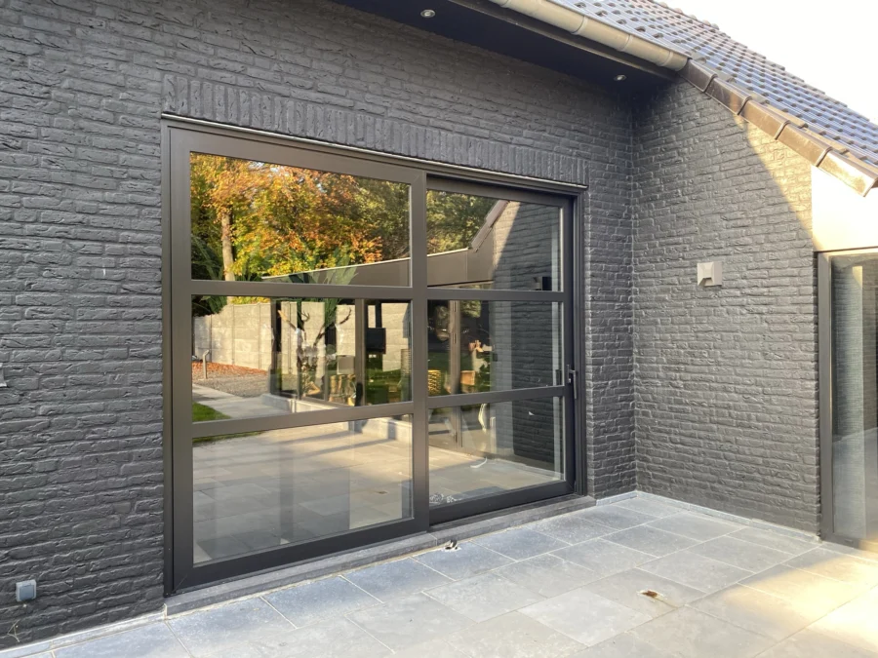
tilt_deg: +0.0
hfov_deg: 67.3
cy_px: 329
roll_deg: +0.8
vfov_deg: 53.1
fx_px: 659
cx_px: 439
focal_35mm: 26
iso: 80
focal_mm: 4.25
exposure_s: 1/121
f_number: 1.8
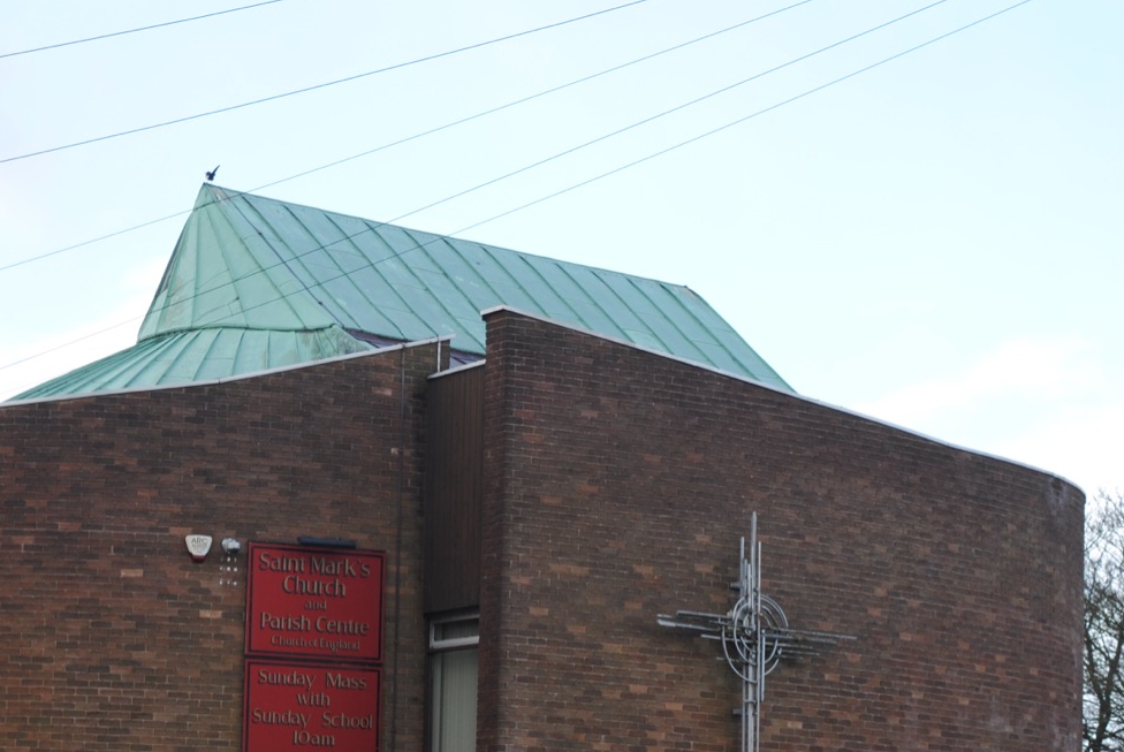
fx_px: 3688
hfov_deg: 17.2
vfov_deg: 11.6
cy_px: 611
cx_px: 290
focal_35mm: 118
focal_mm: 48
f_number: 10
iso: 100
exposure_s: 1/50
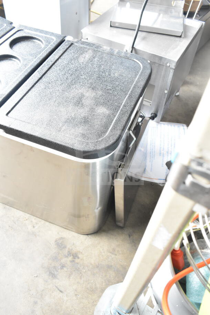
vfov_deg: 57.2
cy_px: 158
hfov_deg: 40.0
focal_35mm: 33
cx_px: 105
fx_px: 289
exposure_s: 1/125
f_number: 5.6
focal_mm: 22
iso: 1600
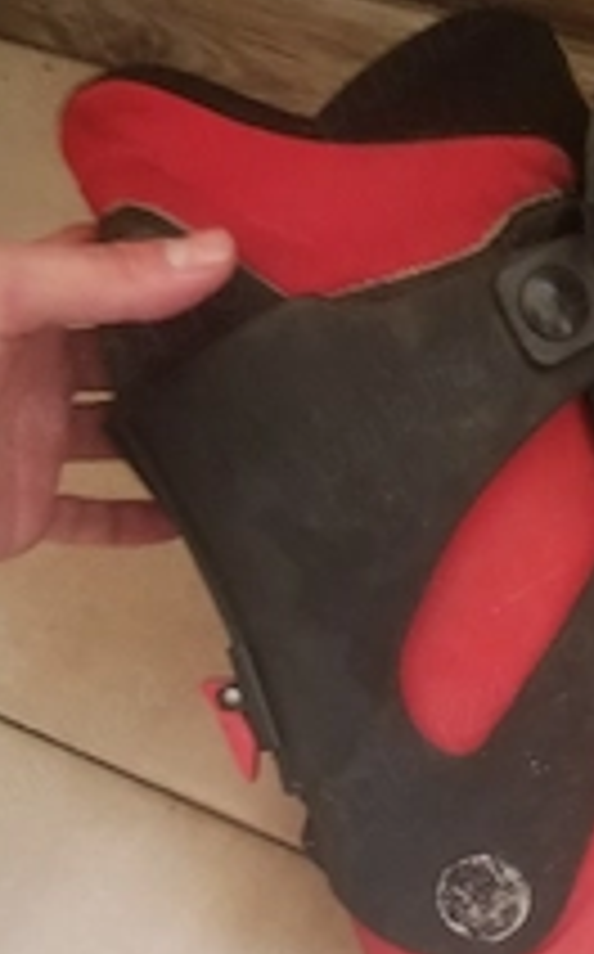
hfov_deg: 24.1
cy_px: 783
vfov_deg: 37.3
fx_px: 1351
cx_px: 540
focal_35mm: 52
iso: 200
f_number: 1.7
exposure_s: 1/21
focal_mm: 4.25
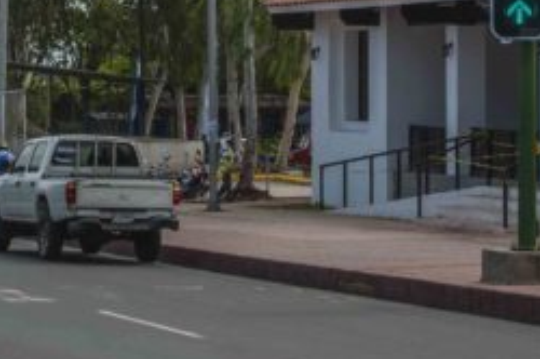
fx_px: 2517
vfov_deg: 8.1
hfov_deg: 12.2
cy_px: 27
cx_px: 181
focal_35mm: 168
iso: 160
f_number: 8
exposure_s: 1/200
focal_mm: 40
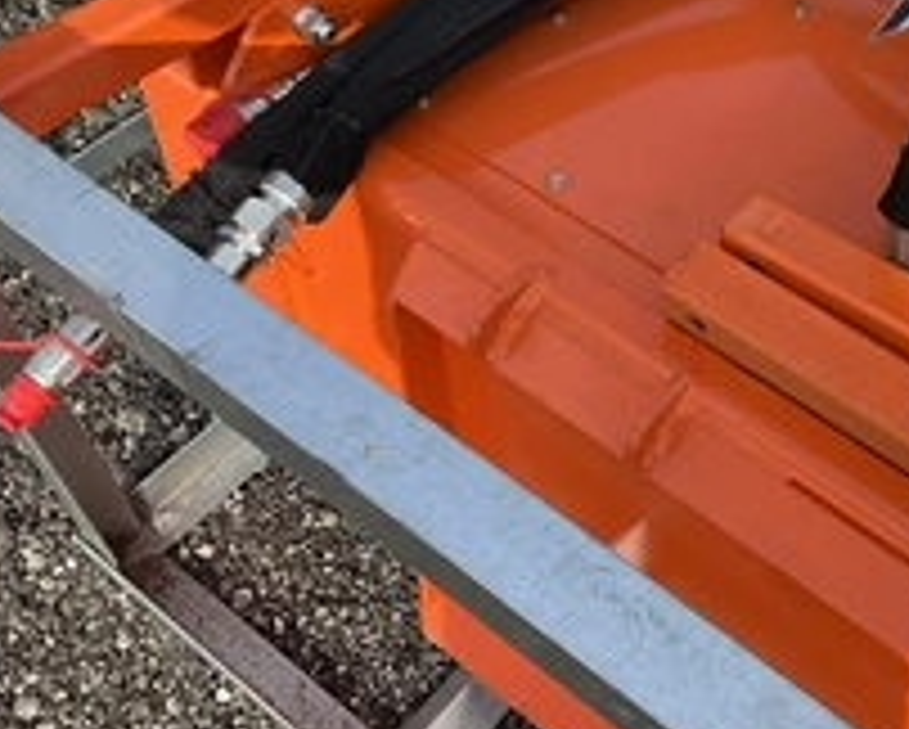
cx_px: 832
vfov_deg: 26.8
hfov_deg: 31.8
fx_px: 1508
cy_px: 171
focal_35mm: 56
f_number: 1.8
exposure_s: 1/650
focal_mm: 3
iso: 25
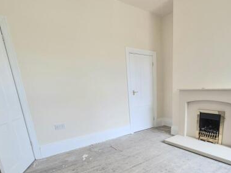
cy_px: 127
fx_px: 133
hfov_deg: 80.1
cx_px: 146
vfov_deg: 62.6
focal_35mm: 20
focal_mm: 2.2
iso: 64
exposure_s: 1/50
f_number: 2.2
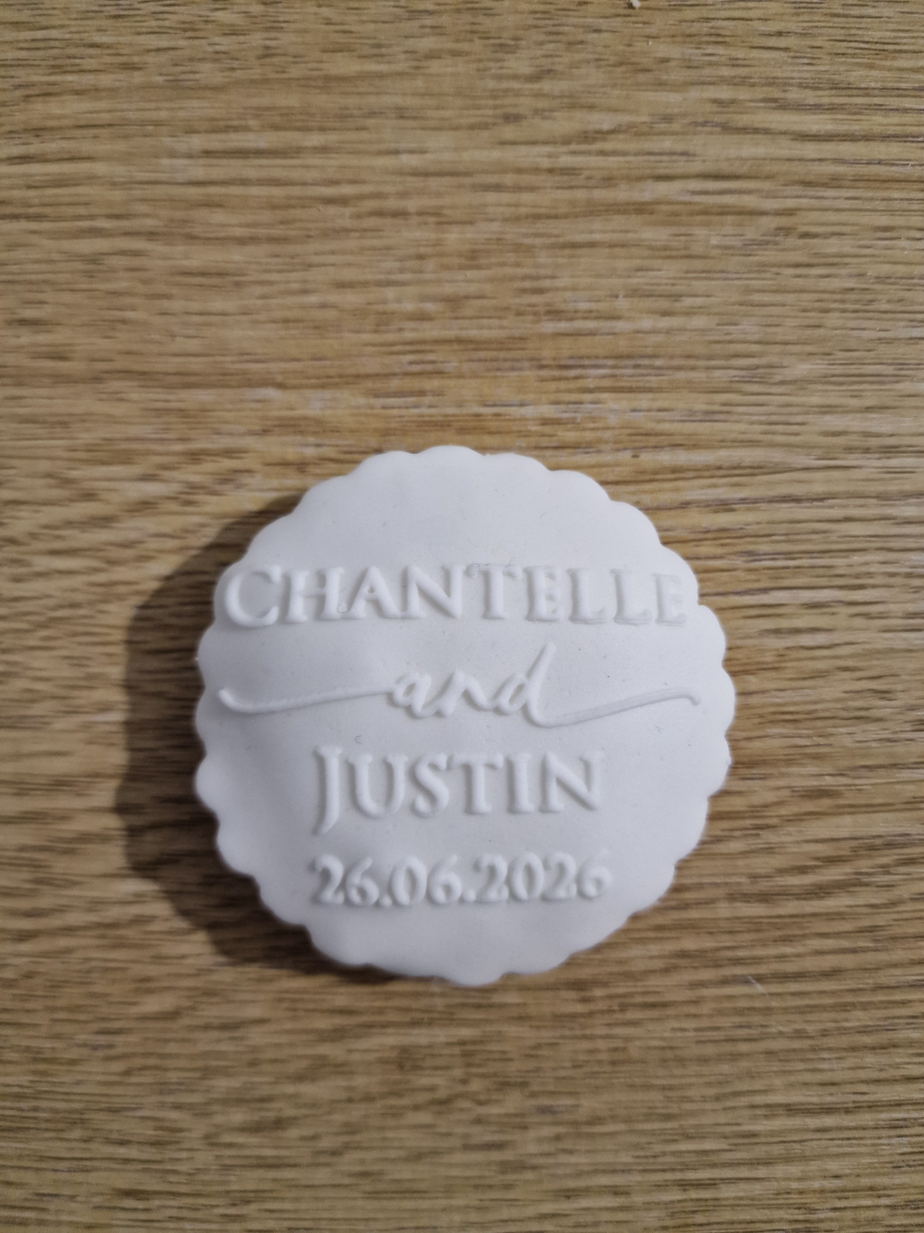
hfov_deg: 58.9
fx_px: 819
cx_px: 462
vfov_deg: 73.9
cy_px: 616
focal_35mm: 23
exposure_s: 1/40
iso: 640
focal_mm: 6.4
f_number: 1.8
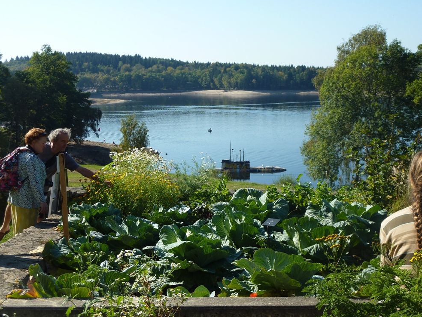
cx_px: 212
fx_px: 609
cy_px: 159
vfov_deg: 29.1
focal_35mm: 50
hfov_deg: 38.2
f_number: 4
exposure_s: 1/400
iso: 80
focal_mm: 7.9
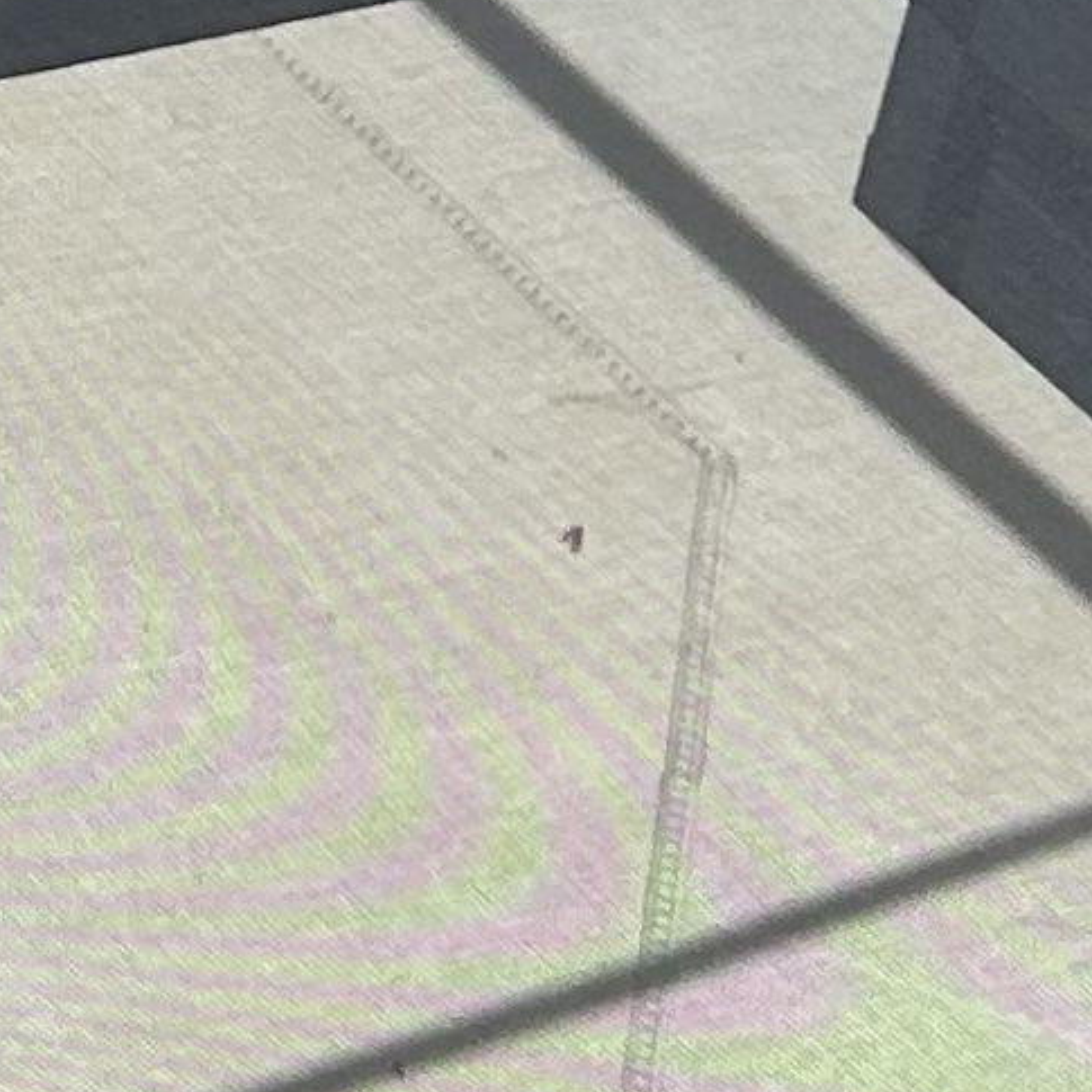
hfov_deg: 8.6
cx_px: -1265
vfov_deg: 8.5
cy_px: -1295
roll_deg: -4.1
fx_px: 6817
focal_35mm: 191
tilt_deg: -26.8
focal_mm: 5.7
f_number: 1.5
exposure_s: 1/2762
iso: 50
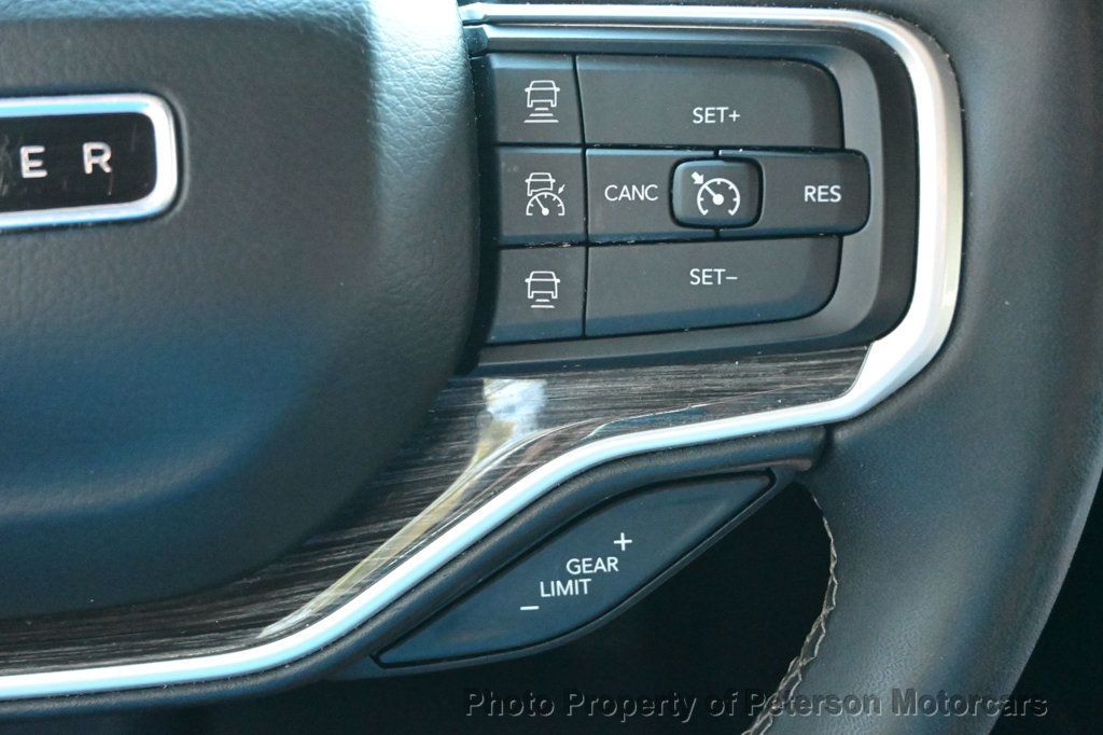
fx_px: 1332
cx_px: 552
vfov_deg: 30.8
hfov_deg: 45.0
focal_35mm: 44
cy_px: 368
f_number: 4.8
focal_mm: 29
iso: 10000
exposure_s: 1/50
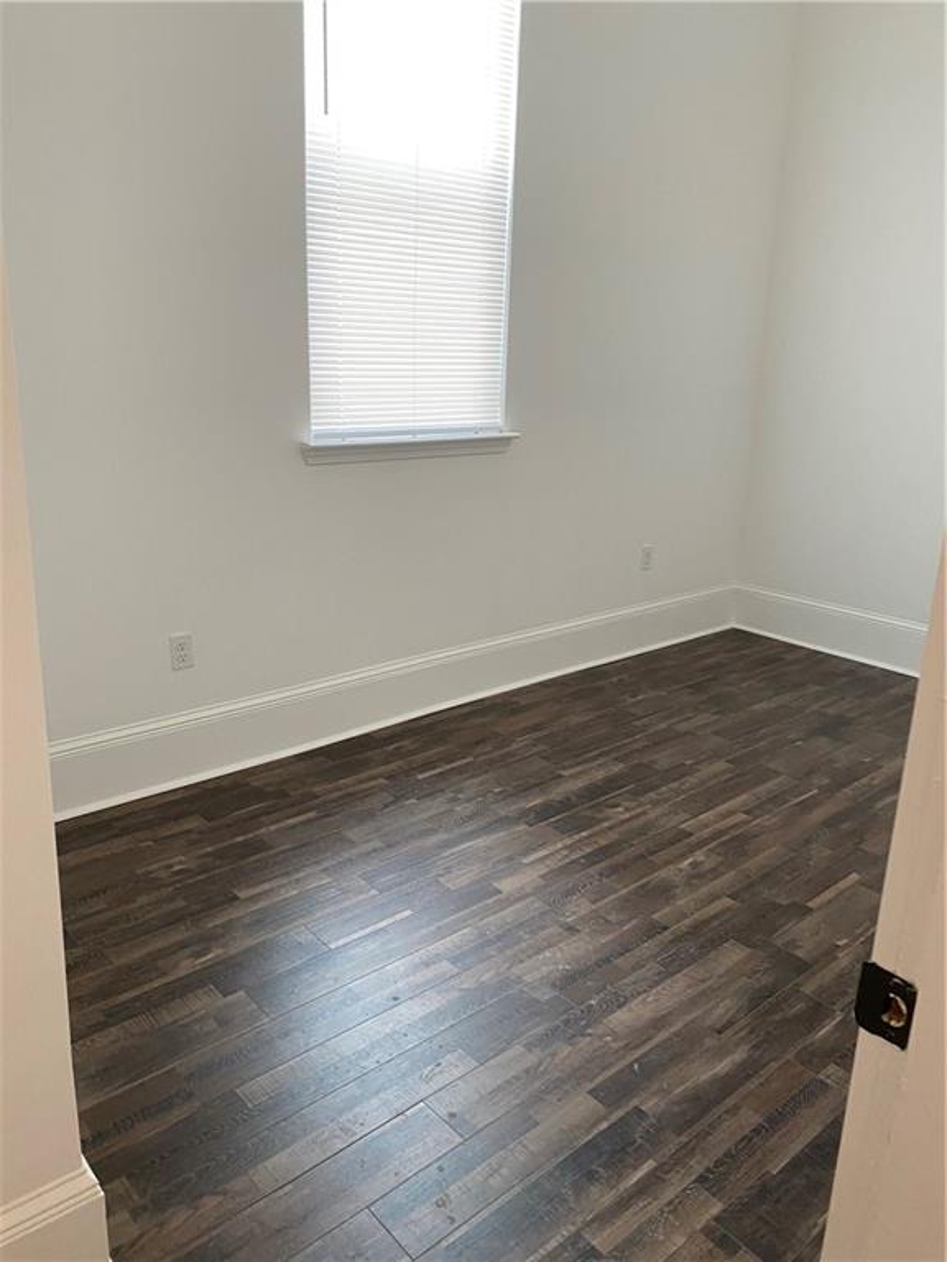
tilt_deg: -14.2
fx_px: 948
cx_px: 474
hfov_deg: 53.1
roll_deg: -1.1
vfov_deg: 67.3
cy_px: 631
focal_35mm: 26
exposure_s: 1/60
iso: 160
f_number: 1.8
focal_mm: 4.25
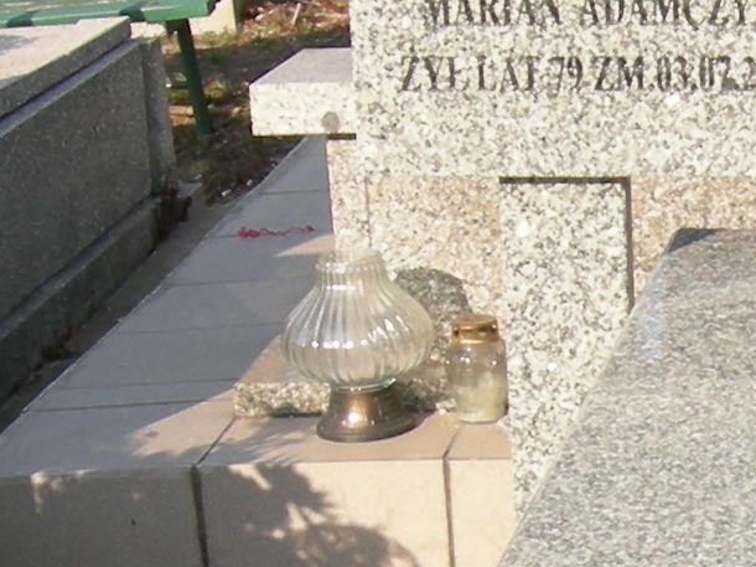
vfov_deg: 9.6
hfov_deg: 12.4
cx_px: 1032
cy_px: 640
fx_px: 3340
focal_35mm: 153
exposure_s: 1/185
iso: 64
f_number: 5.4
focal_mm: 7.5
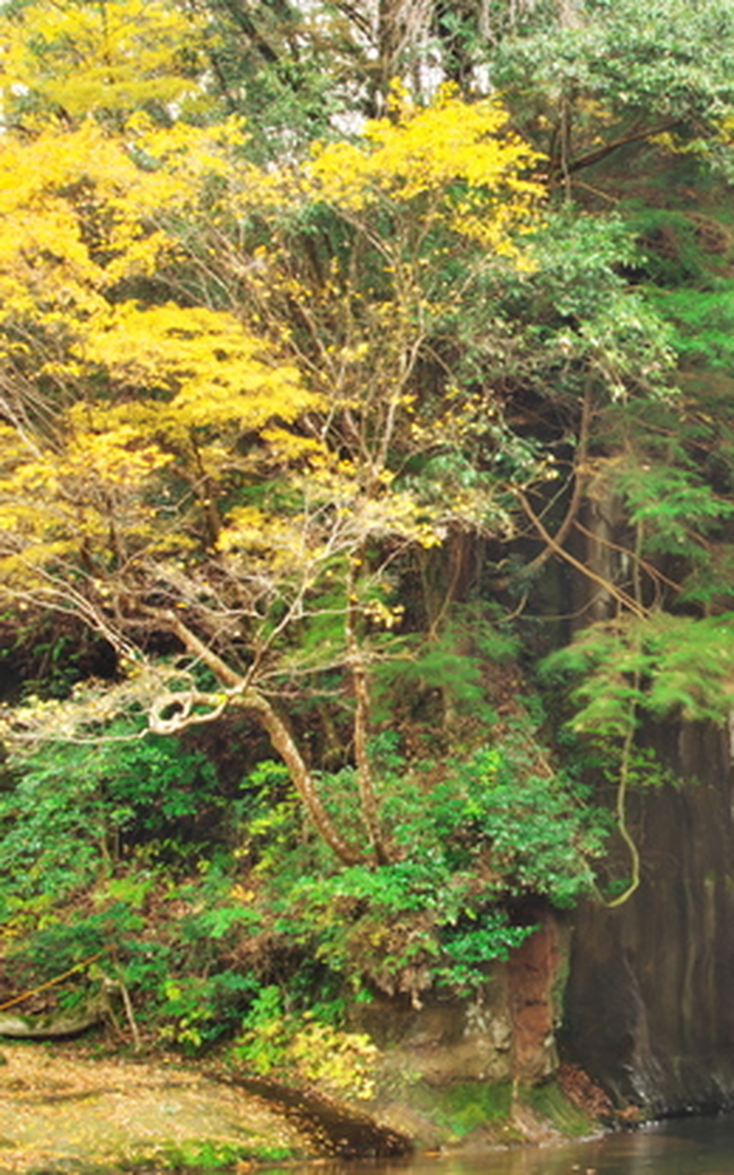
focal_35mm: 72
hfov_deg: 17.3
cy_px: 589
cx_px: 886
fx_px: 2304
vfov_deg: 28.6
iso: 100
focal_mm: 30.63
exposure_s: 2.5
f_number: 29
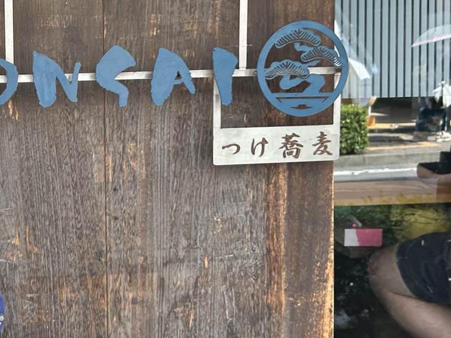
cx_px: 74
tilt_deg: -7.0
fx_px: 912
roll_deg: +1.6
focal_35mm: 70
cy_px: 104
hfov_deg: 27.1
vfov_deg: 20.9
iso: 40
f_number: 1.5
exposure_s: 1/235
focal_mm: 5.7
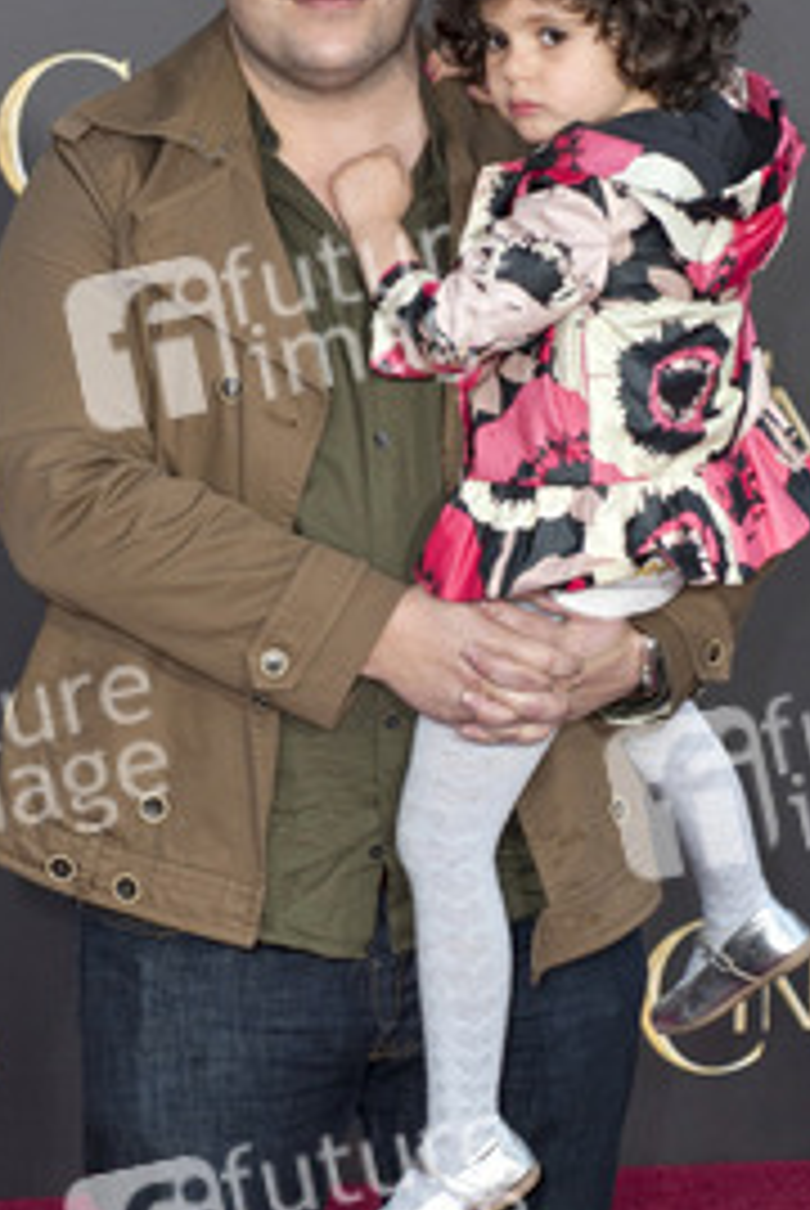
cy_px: 549
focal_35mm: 104
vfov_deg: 19.6
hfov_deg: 13.2
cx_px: 430
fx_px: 3501
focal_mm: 70
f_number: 4
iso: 400
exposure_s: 1/400
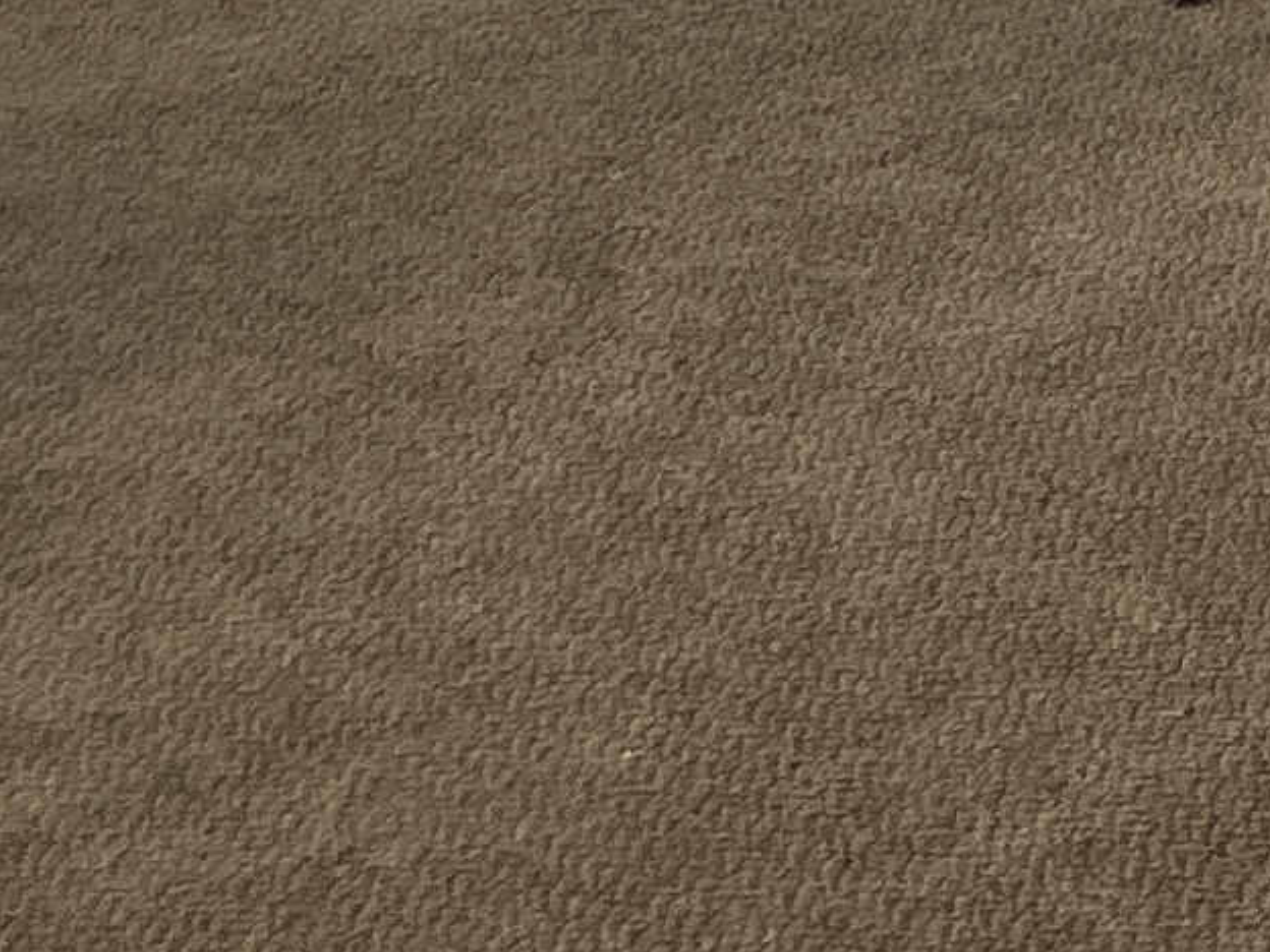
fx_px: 6164
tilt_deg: -1.8
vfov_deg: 7.7
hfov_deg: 10.9
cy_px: -1890
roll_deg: -0.1
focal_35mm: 168
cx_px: 2438
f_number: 1.6
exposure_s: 1/100
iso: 50
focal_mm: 4.2
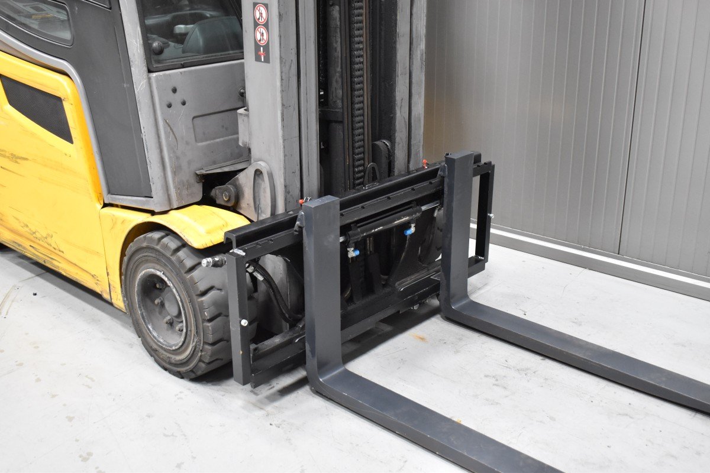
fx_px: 799
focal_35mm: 40
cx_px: 355
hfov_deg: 47.9
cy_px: 236
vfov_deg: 33.0
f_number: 4.5
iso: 1600
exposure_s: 1/25
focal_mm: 27
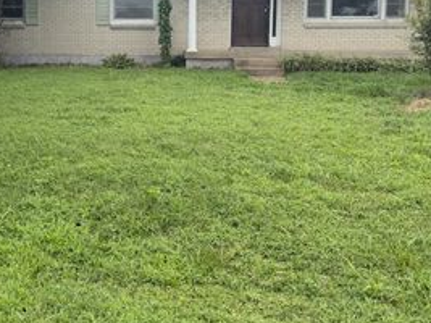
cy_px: 90
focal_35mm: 45
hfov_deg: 41.0
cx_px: 111
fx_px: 560
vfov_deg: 31.7
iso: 100
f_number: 1.78
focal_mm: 6.76
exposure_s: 1/1689
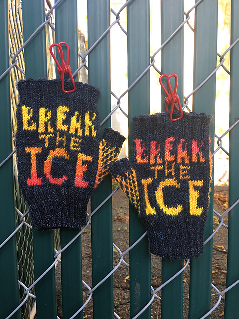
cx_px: 120
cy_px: 160
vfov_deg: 61.7
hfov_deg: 48.2
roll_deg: +0.5
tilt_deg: -15.5
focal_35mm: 29
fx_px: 267
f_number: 2.2
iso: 32
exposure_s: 1/120
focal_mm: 4.15
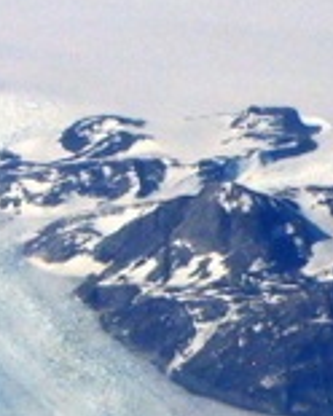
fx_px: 8020
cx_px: 446
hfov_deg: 2.4
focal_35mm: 651
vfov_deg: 3.0
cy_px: 460
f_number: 13
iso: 200
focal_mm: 70
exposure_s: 1/640
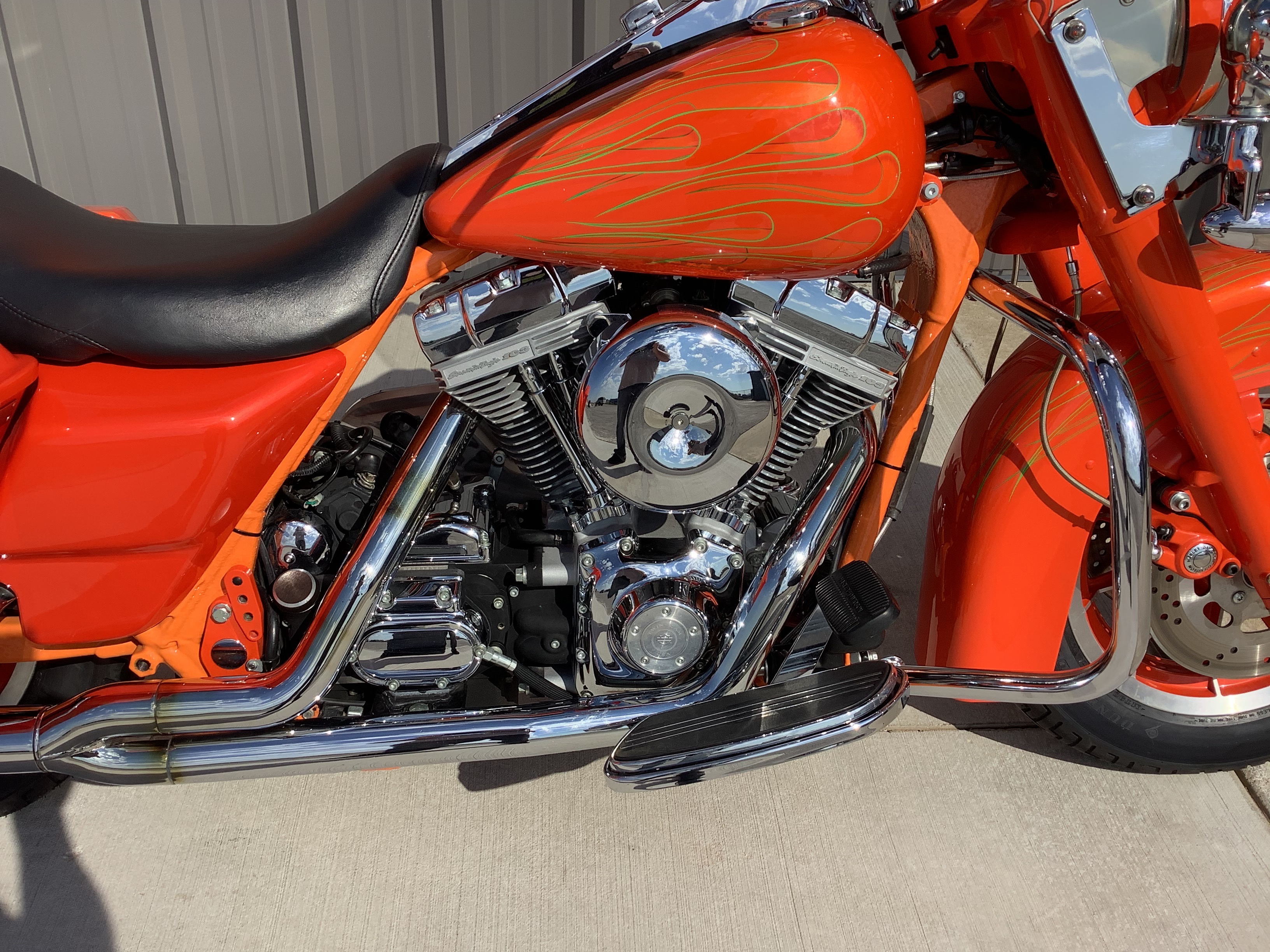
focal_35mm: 31
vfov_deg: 45.4
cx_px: 635
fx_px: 1137
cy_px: 476
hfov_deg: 58.4
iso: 25
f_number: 2.4
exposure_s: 1/1773
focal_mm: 3.3
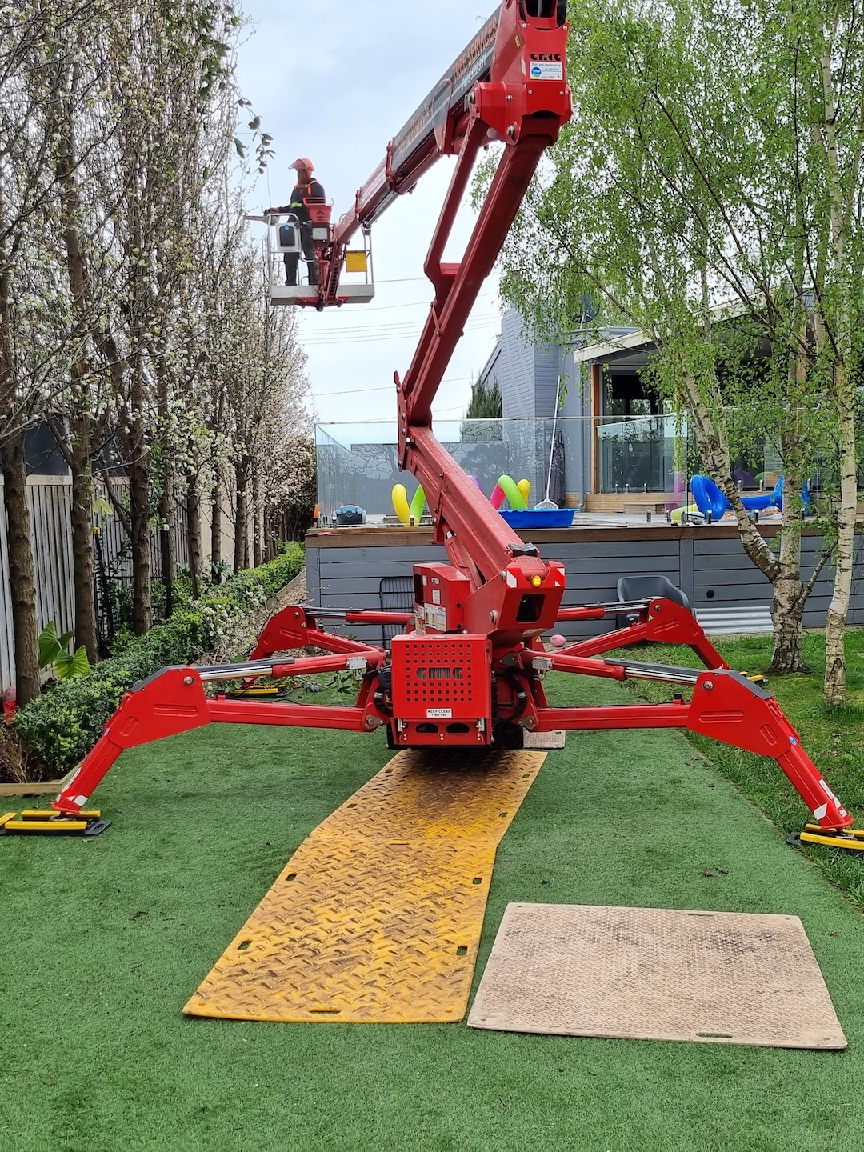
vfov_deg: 67.3
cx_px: 432
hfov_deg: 53.1
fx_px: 865
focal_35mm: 26
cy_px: 576
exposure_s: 1/538
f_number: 1.8
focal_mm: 5.4
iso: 50
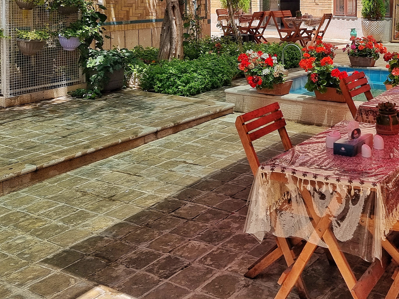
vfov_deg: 29.4
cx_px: 337
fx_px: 542
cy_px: 19
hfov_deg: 38.4
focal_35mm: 47
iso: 50
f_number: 1.8
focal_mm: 6.7
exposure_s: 1/684
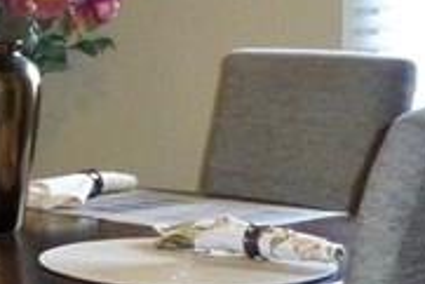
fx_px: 1666
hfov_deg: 14.2
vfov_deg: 9.7
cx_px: -49
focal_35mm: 141
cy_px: 54
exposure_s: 1/60
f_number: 3.3
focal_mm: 4.3
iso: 640
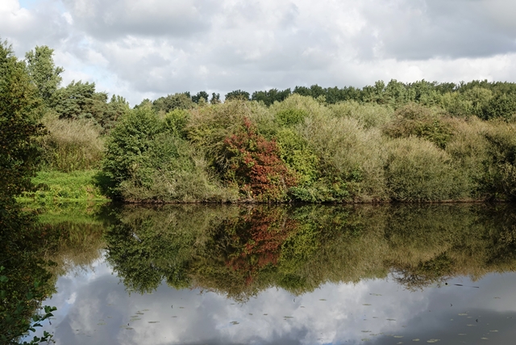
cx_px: 258
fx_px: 903
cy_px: 172
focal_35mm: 63
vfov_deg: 21.6
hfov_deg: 31.9
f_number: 8
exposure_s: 1/160
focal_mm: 23.09
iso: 100
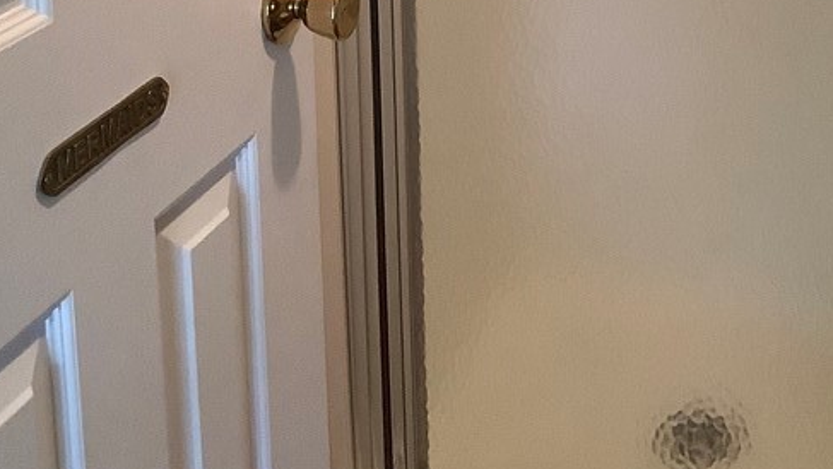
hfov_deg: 29.3
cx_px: 621
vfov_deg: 15.6
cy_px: -245
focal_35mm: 71
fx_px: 1568
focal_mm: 3.3
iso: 320
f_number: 2.4
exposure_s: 1/50
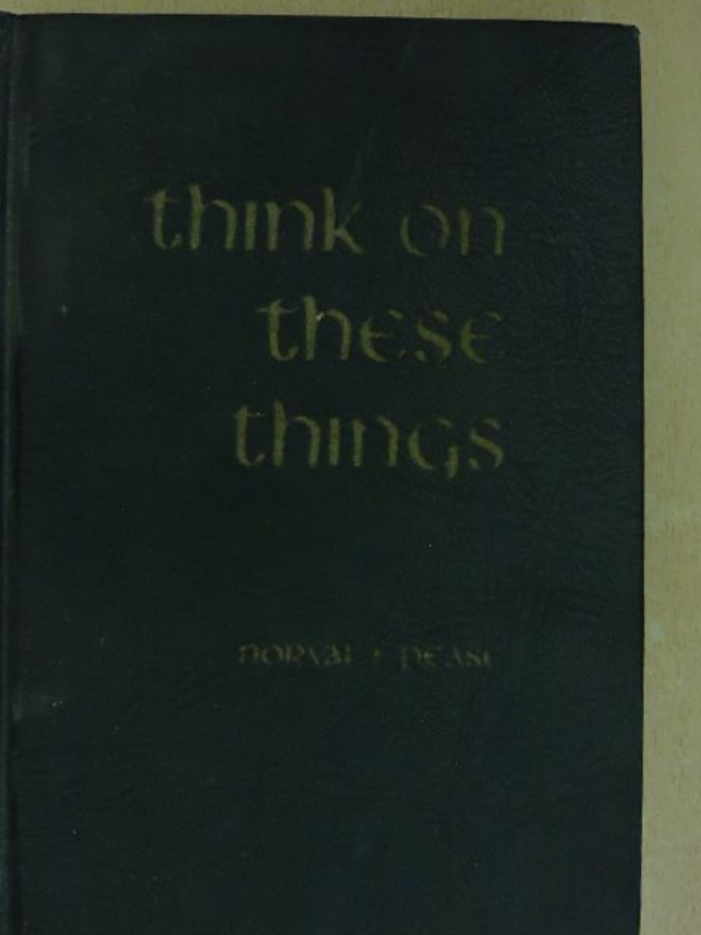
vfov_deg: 38.2
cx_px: 350
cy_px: 468
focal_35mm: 50
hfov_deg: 29.1
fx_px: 1350
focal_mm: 9
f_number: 4
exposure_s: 1/60
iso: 1600
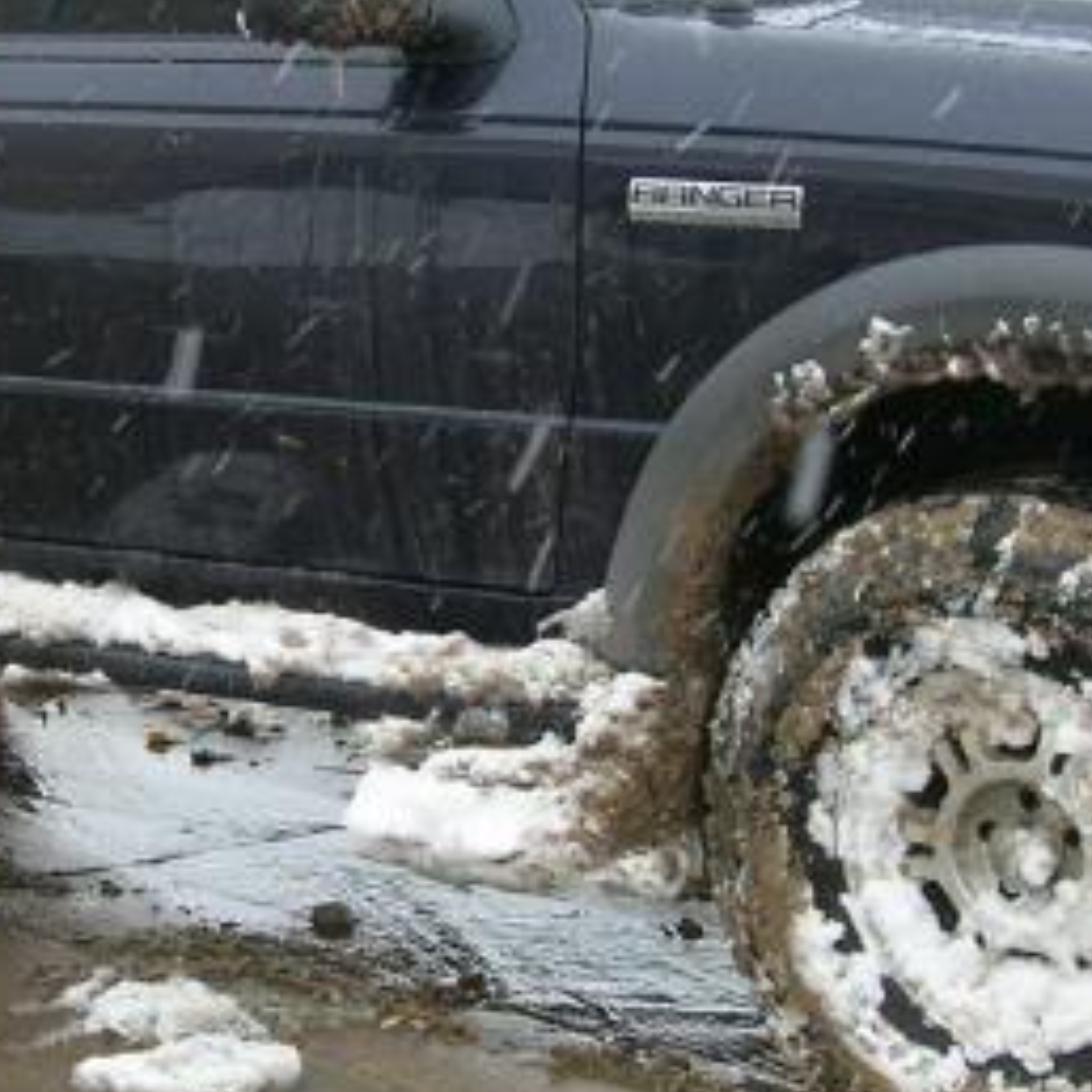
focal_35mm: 93
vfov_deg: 18.7
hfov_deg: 18.7
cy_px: 620
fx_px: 3319
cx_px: 415
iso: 50
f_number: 4.9
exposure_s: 1/78
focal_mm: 5.7
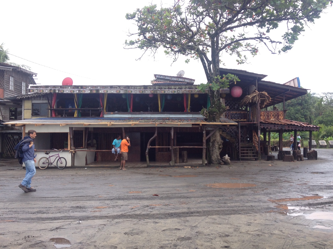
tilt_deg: -1.8
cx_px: 166
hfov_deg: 52.6
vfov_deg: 40.7
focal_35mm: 35
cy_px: 124
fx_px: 337
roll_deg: +0.2
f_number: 2.4
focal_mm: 4.28
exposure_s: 1/317
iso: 50
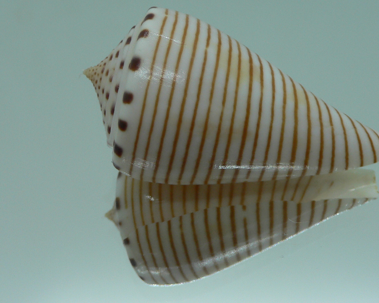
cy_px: 117
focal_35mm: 52
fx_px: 583
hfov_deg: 35.9
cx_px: 224
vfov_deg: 29.1
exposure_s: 1/60
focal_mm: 4.6
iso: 80
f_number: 2.8
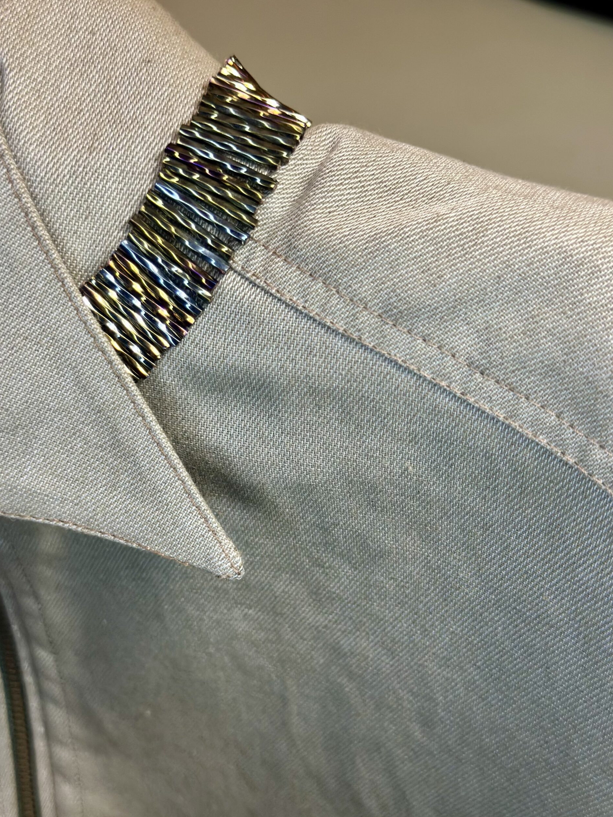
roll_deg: -8.0
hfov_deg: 29.7
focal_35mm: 49
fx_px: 1157
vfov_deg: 38.9
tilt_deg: -43.7
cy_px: 411
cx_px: 306
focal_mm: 6.86
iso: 160
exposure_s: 1/120
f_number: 1.78
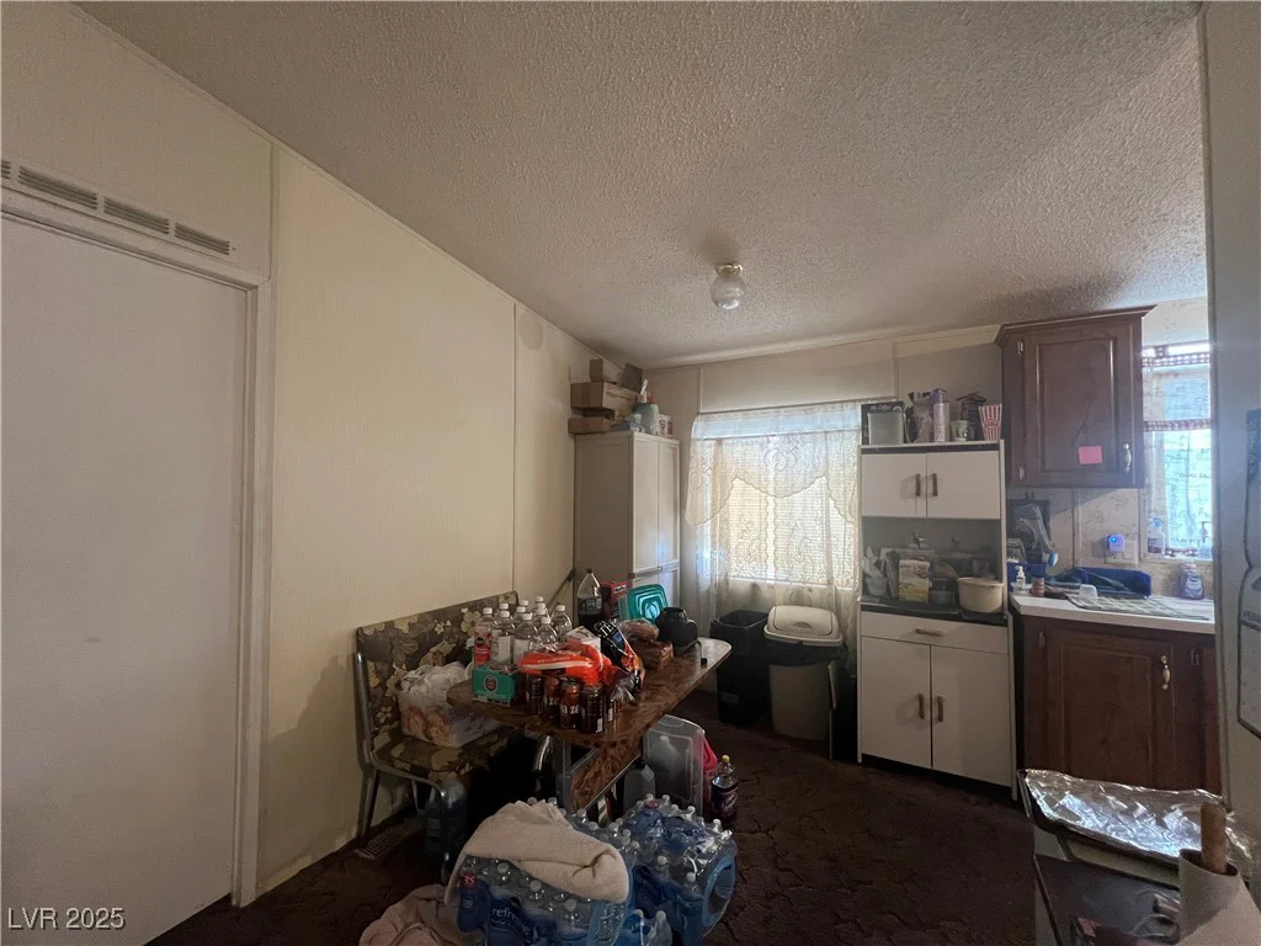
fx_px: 474
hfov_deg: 106.2
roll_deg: -0.3
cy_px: 473
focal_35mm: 13
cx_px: 630
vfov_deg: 89.9
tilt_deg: +1.9
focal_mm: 1.57
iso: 320
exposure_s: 1/60
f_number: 1.8
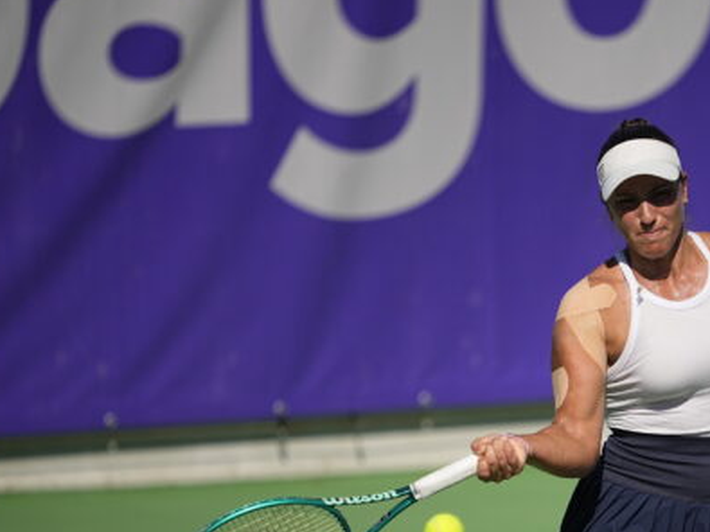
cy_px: 451
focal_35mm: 748
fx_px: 15337
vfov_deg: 2.0
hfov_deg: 2.7
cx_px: 638
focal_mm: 400
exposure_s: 1/16000
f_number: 2.8
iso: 400
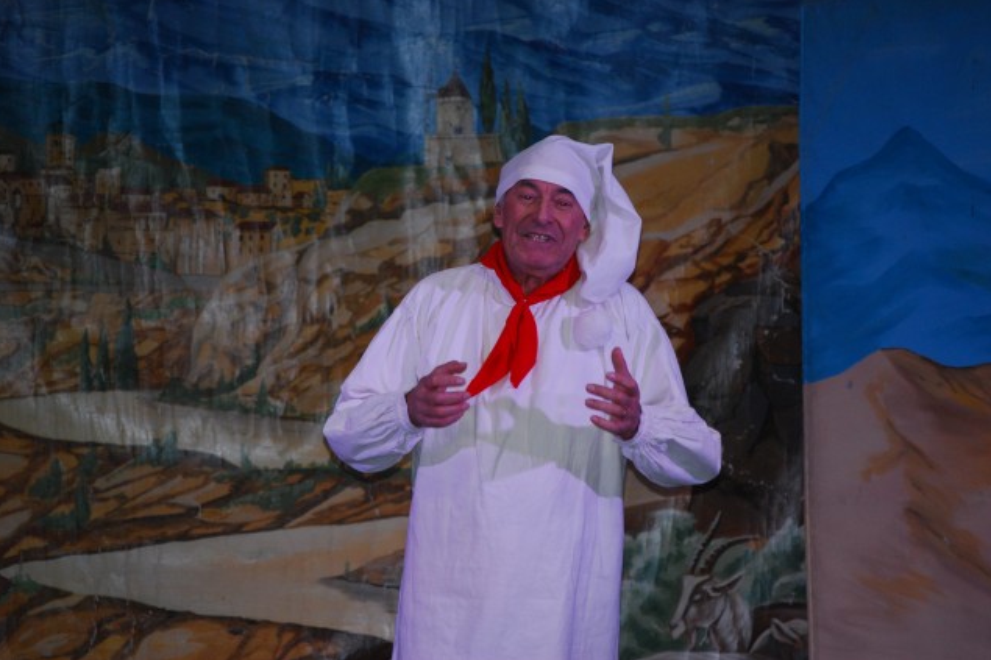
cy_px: 328
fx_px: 6041
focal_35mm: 220
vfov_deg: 6.3
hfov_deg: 9.4
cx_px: 495
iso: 800
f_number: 5.3
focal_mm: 145
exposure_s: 1/200
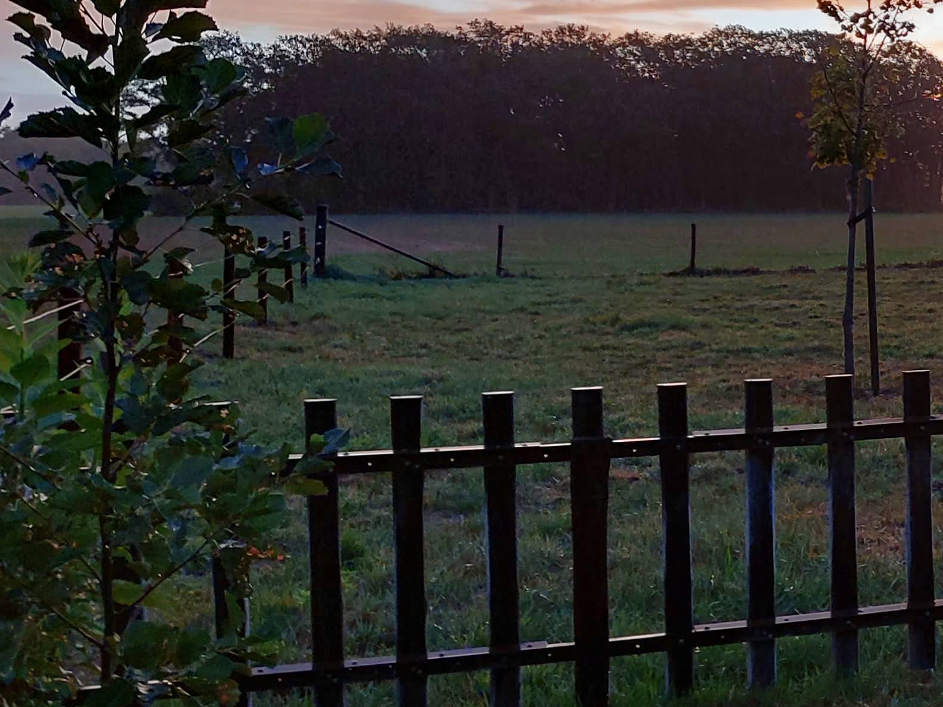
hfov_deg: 23.3
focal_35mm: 70
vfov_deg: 21.0
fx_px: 1907
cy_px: 287
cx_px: 1348
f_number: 1.8
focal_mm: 5.23
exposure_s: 1/60
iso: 32
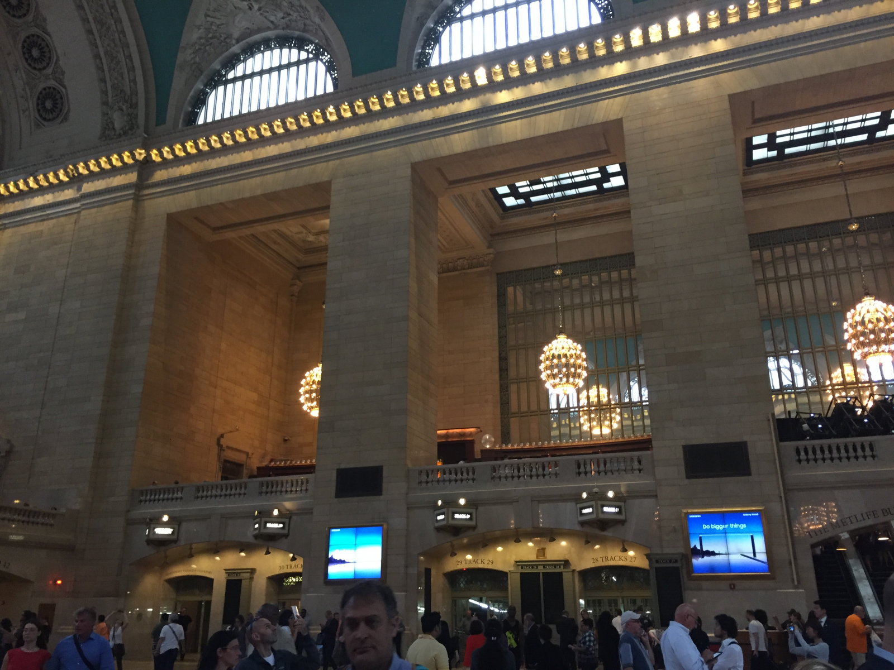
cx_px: 447
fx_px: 749
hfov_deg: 61.7
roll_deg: -0.9
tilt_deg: +19.7
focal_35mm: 29
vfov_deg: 48.2
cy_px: 335
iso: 160
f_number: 2.2
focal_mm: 4.15
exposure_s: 1/30
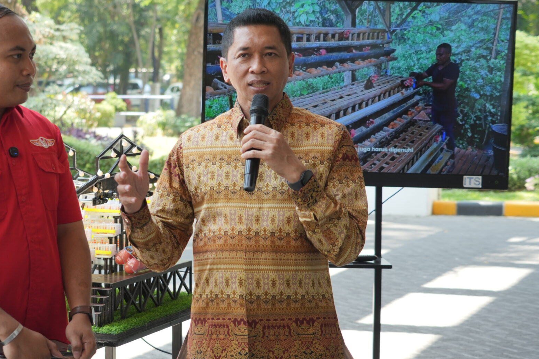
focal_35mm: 100
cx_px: 136
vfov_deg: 13.7
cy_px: 196
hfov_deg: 20.3
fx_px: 1497
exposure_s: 1/125
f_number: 4.5
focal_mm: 61
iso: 320
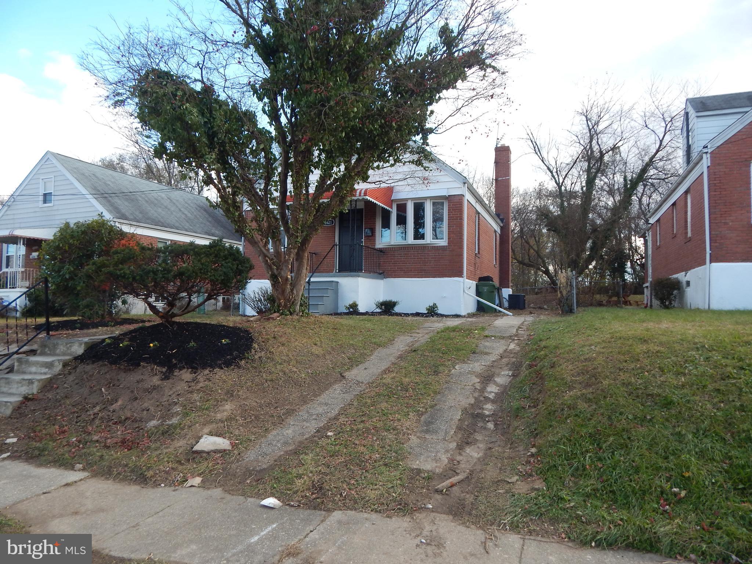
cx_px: 376
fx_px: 478
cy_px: 282
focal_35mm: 22
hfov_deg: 76.4
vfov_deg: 61.1
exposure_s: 1/320
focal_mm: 4
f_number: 3
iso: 125
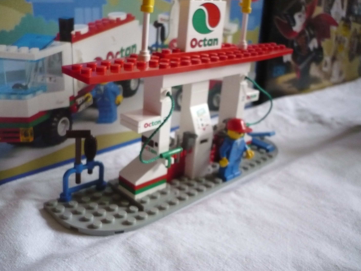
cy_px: 136
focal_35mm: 35
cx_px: 180
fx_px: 365
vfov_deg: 40.7
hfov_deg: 52.6
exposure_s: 1/50
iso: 400
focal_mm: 5.8
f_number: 2.8
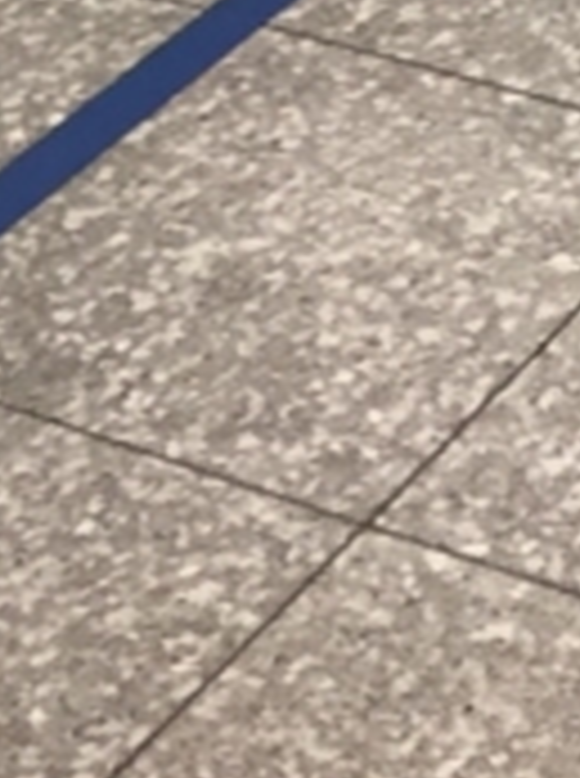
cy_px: -1493
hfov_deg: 8.3
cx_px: 1057
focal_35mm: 172
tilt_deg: -10.4
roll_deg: +5.7
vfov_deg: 9.3
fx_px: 3857
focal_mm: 4.15
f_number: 2.2
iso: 64
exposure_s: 1/30
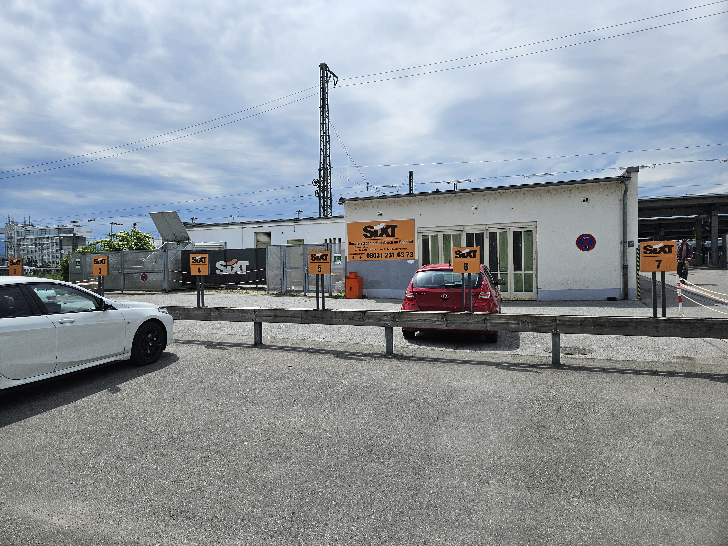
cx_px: 364
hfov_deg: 73.9
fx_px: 484
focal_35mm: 23
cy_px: 273
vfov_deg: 58.9
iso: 25
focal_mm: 5.4
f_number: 1.8
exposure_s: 1/5000
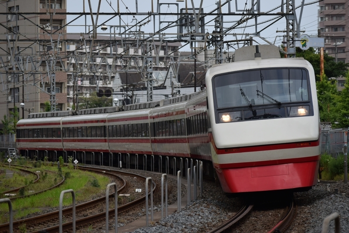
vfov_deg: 7.9
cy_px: 116
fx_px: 1688
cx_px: 174
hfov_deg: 11.8
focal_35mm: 174
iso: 100
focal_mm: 116
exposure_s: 1/500
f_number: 4.5
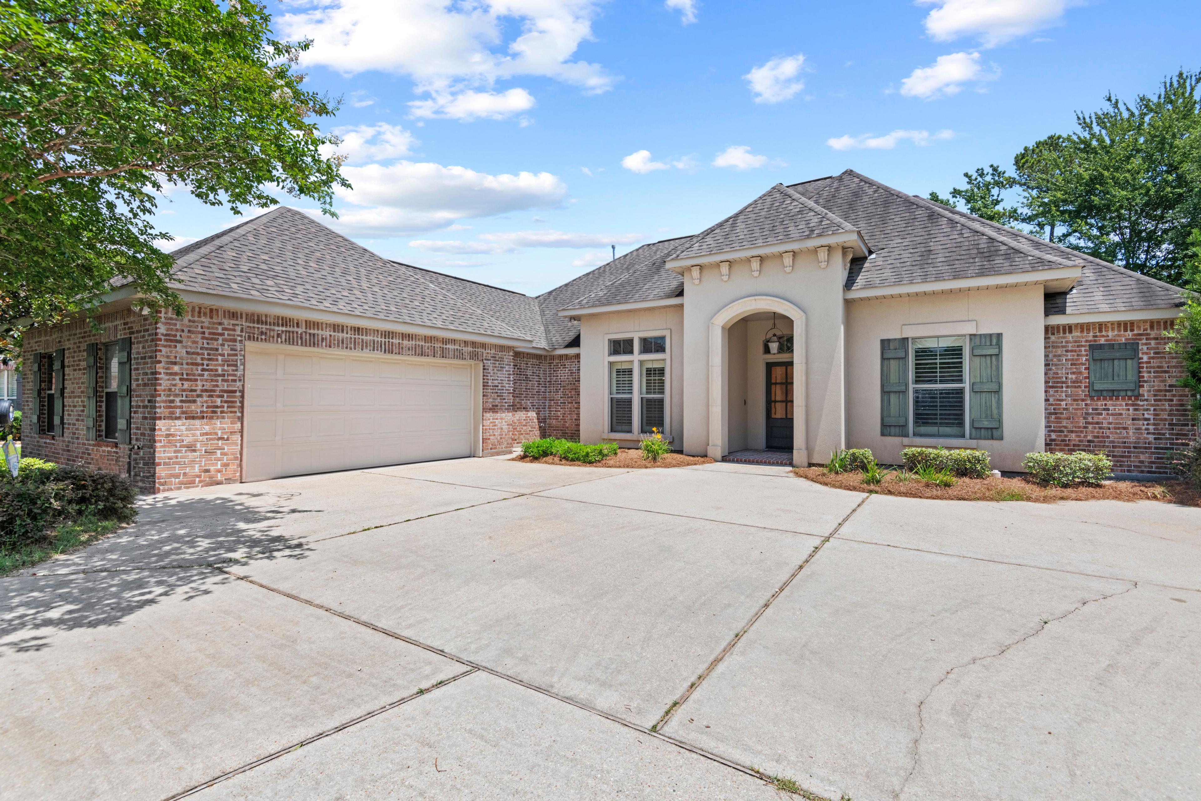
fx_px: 534
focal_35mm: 16
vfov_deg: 73.7
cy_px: 400
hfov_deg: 96.7
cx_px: 600
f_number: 9
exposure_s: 1/320
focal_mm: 16
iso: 250
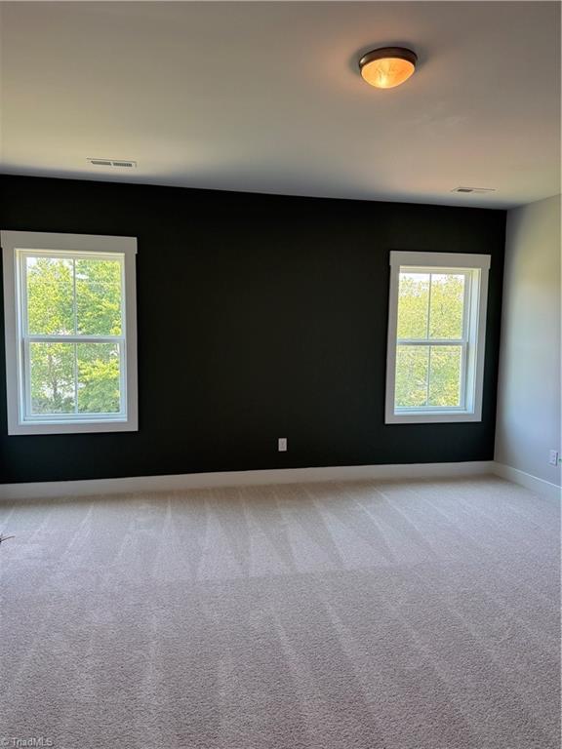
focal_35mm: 24
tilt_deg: -4.5
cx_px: 281
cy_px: 374
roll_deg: -0.9
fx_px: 520
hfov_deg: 56.8
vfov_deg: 71.6
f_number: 1.78
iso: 160
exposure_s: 1/233
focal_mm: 6.76
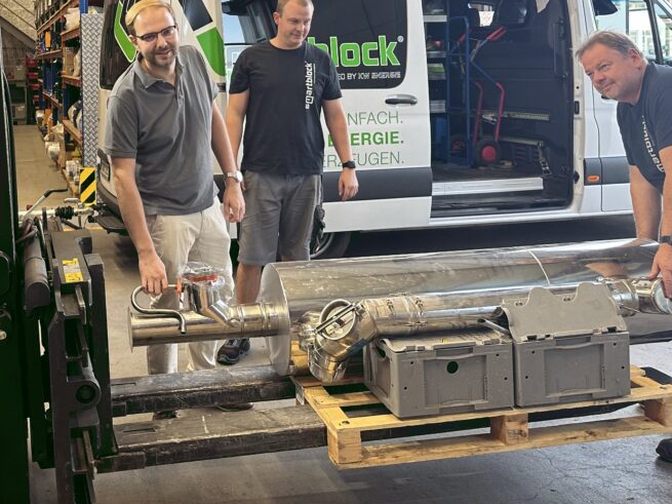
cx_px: 140
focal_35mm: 44
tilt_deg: +0.3
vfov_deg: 31.9
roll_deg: +0.5
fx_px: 854
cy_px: 93
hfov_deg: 41.2
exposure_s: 1/121
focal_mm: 6.86
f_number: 1.78
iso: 160
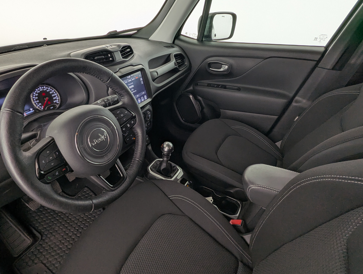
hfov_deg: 84.3
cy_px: 138
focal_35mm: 19
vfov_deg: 68.8
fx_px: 200
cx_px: 163
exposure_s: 1/54.6
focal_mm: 2.35
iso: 43
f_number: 2.2
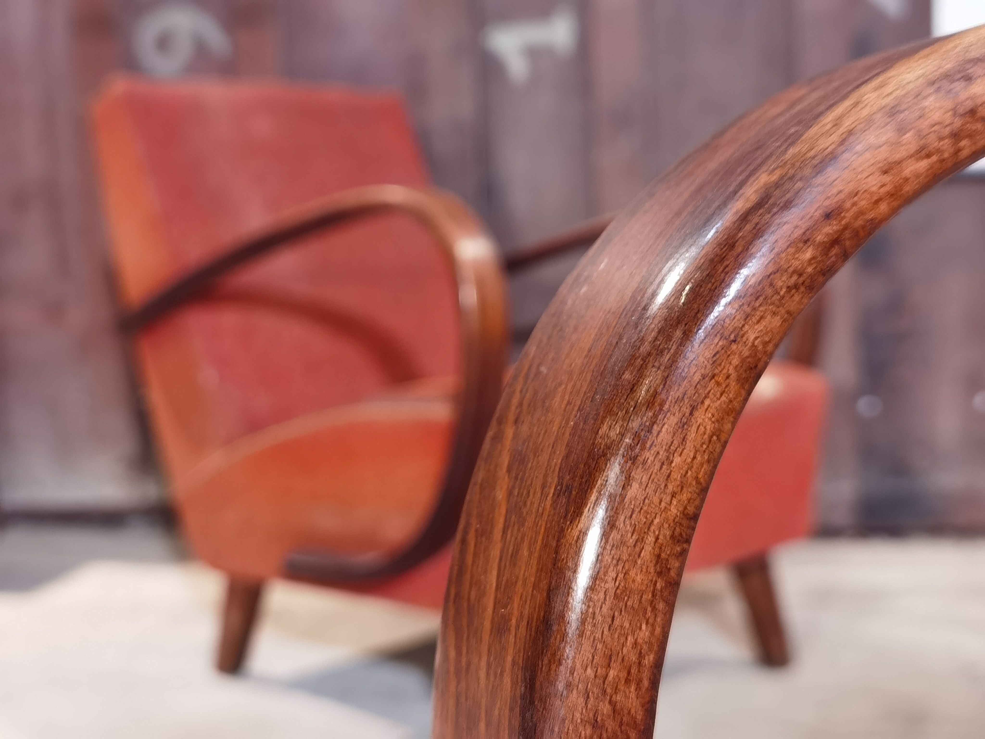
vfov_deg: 31.5
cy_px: 370
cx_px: 492
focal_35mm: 46
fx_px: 1309
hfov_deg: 41.2
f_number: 1.9
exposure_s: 1/33.3
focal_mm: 6.71
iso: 320
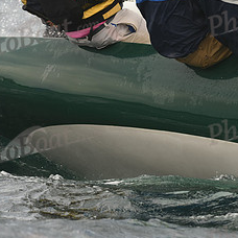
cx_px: 154
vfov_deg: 2.6
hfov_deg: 2.6
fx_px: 5219
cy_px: 79
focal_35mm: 671
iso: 250
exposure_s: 1/640
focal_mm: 310
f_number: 4.5
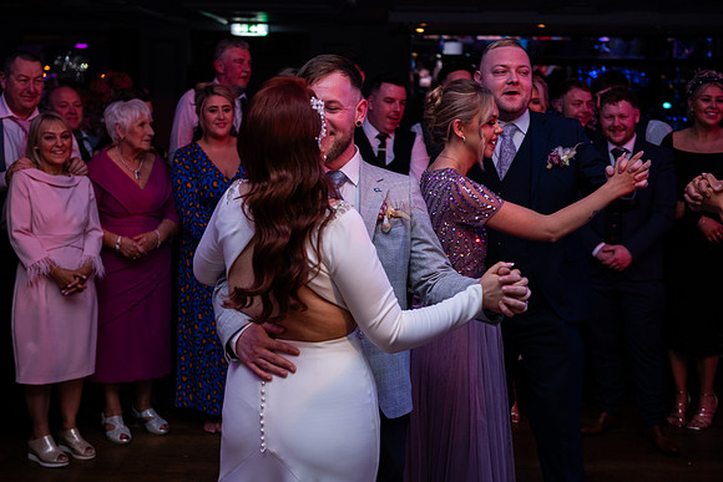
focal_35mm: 50
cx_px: 362
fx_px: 1004
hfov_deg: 39.6
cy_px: 241
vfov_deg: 27.0
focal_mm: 50
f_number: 3.5
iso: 500
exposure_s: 1/160
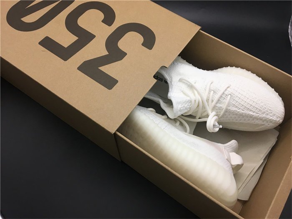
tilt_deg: -62.1
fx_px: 245
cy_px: 110
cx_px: 146
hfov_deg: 61.7
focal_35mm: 29
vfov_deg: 48.2
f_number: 2.2
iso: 25
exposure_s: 1/33
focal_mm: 4.15
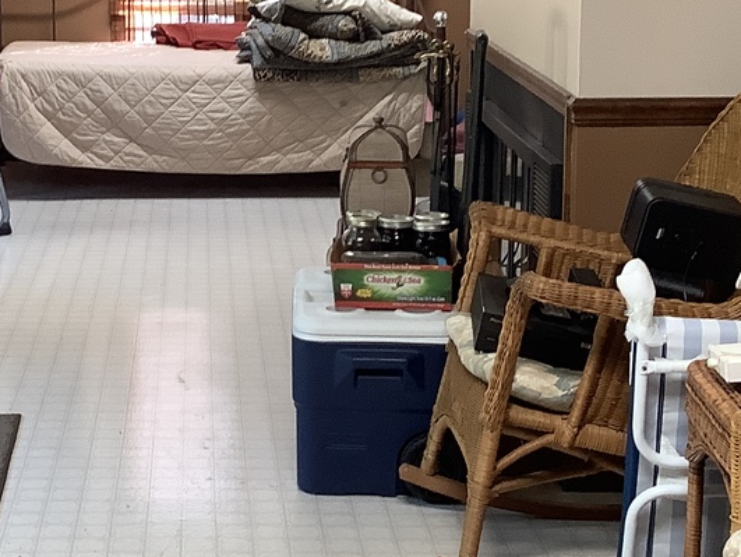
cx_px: 186
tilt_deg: -9.4
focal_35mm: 84
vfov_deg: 17.4
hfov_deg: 23.0
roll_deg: -0.3
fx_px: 1799
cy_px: 99
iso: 100
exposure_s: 1/60
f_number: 2.4
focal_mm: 3.3
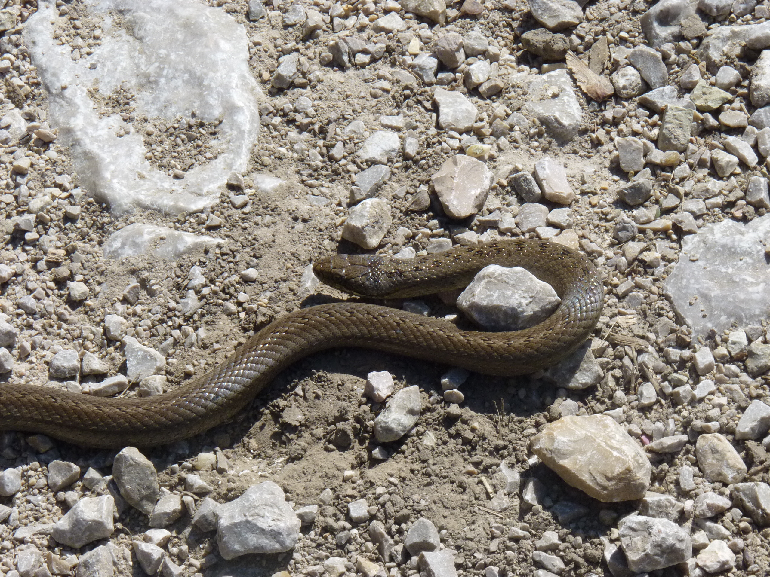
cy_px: 288
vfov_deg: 7.1
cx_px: 385
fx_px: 4649
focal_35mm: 209
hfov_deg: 9.5
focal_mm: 37.1
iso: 200
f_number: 8
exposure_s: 1/500
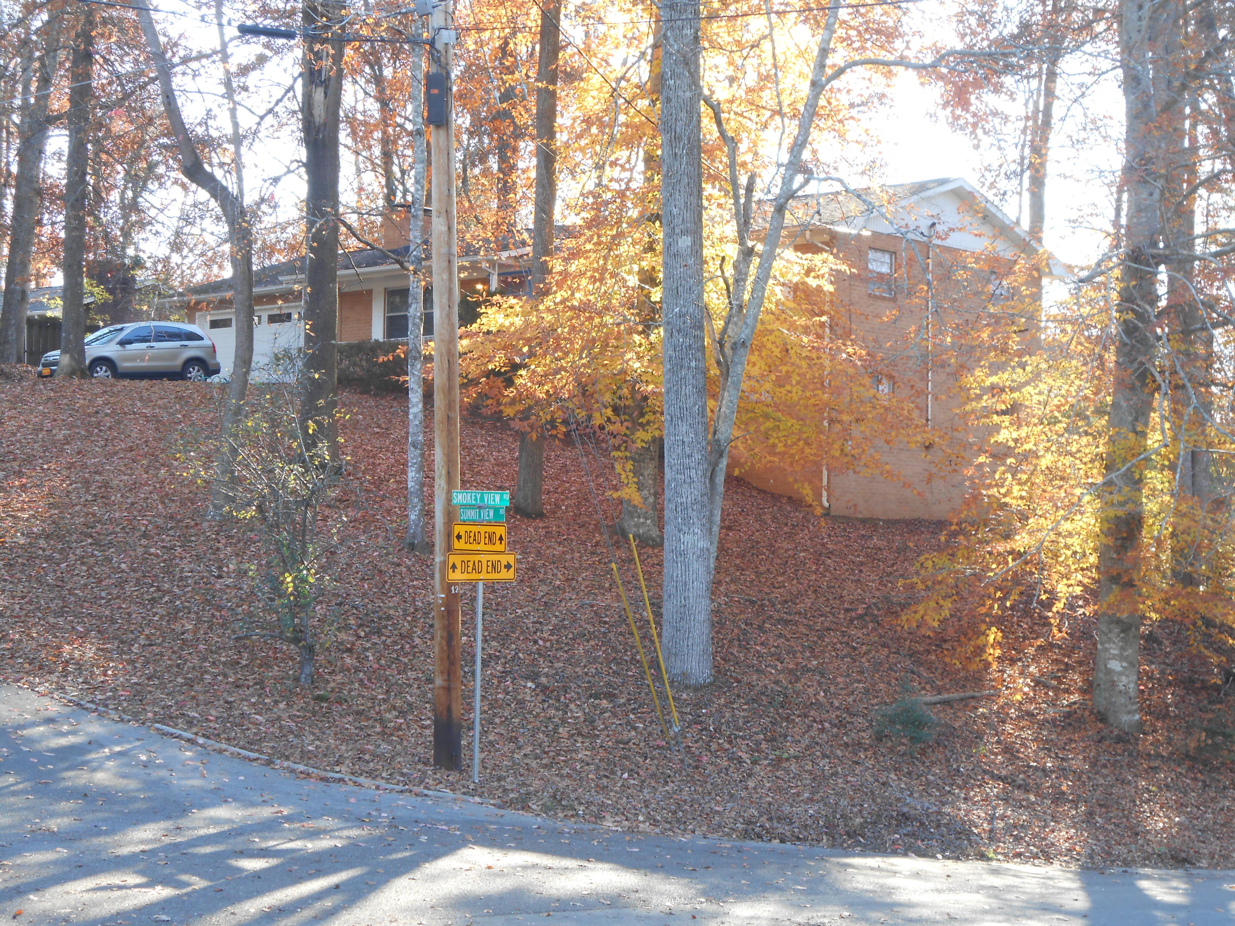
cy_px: 463
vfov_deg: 23.3
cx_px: 618
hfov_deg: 30.7
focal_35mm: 63
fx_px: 2248
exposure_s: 1/30
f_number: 5.6
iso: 100
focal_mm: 11.3
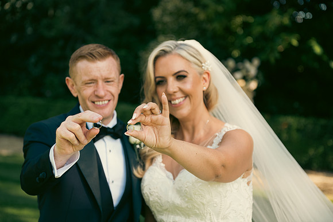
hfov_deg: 28.8
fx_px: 648
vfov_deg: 19.5
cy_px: 111
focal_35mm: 70
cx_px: 166
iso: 200
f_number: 3.5
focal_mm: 70
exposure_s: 1/400
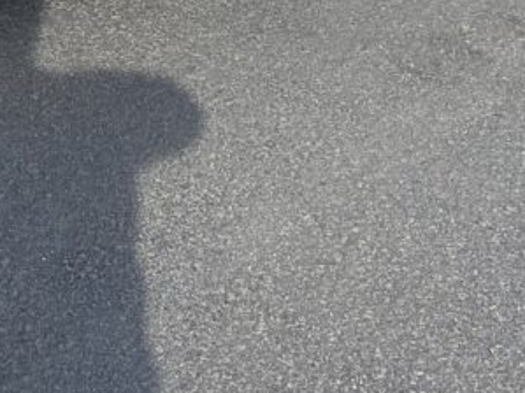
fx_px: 1349
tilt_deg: -16.8
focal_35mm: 89
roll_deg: -1.0
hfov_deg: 20.9
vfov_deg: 15.0
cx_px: -61
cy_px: -256
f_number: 1.8
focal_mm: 4.25
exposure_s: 1/2625
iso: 32
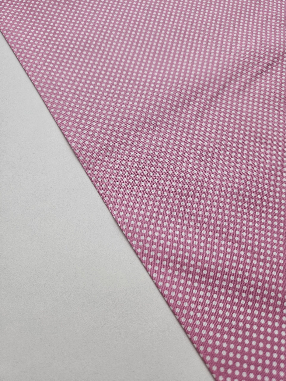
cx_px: 143
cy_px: 190
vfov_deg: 73.9
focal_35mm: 23
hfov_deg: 58.9
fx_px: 253
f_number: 1.8
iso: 64
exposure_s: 1/180
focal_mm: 5.4
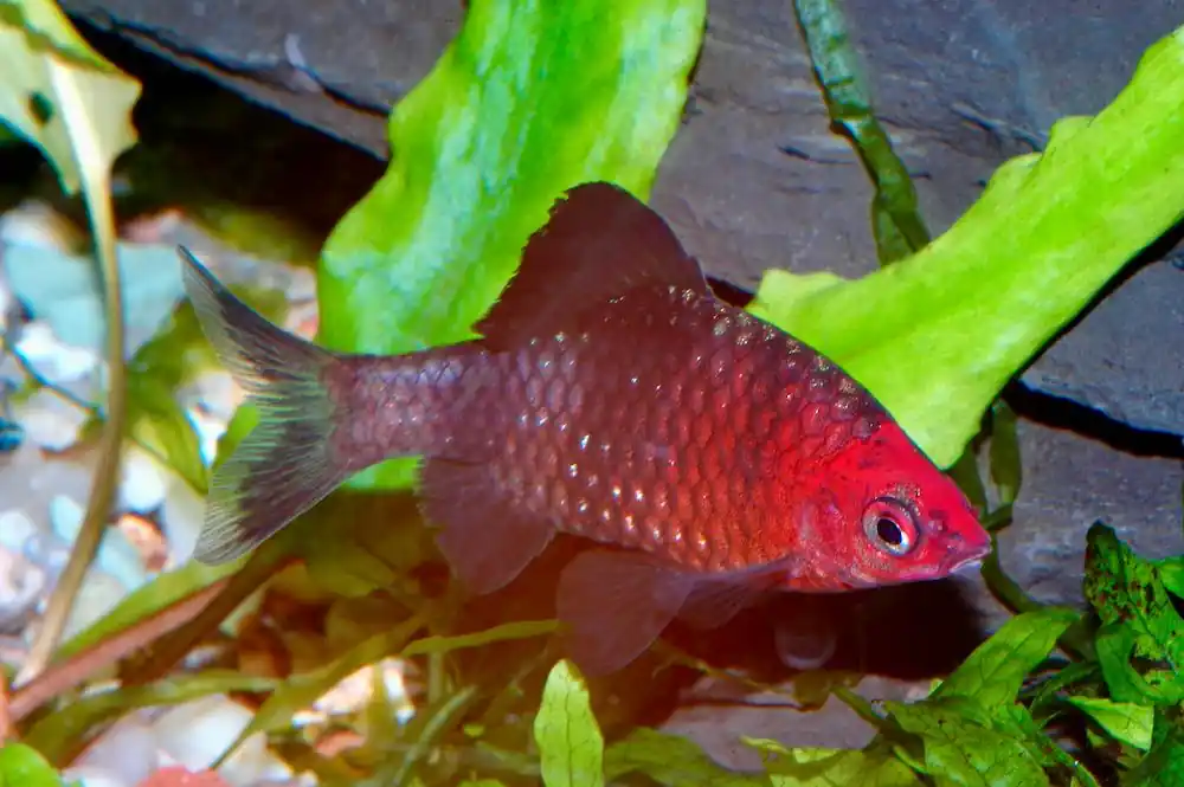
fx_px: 5176
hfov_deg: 13.1
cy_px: 394
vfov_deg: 8.7
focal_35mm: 158
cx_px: 592
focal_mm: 105
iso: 200
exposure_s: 1/125
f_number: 18
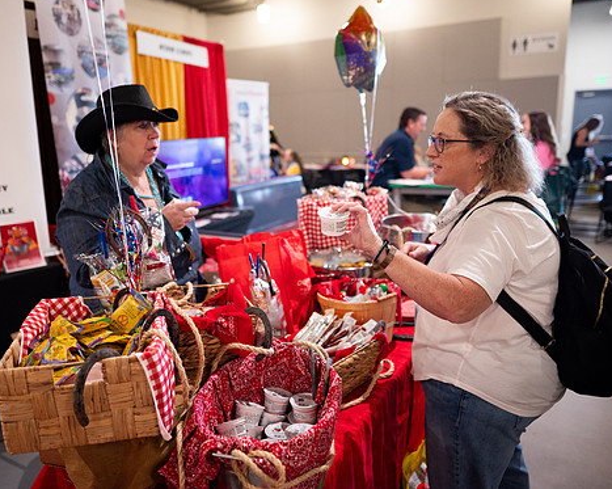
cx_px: 273
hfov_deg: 62.1
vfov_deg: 51.5
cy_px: 237
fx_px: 507
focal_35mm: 28
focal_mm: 24
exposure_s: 1/200
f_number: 1.8
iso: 1250
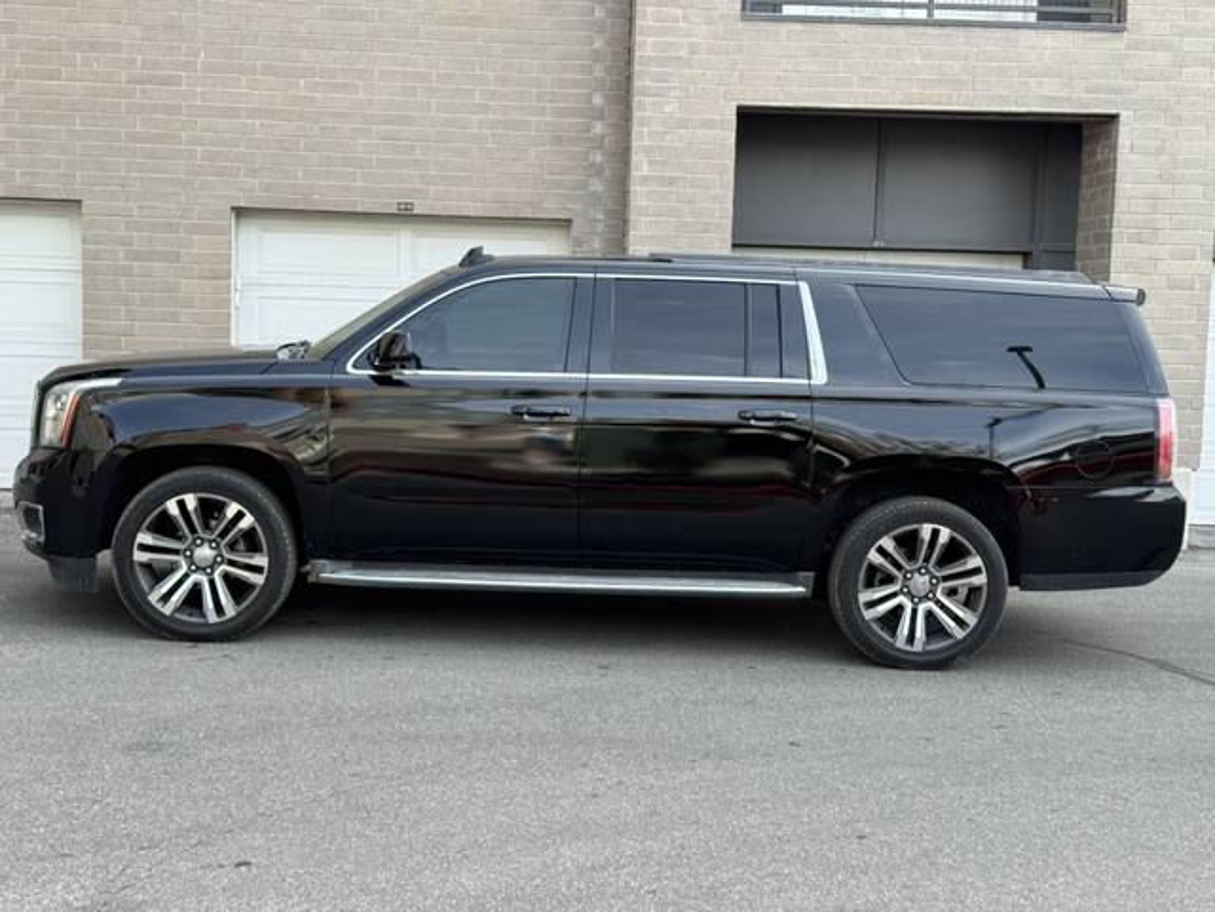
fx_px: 1685
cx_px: 608
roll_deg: -2.8
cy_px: 456
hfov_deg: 39.7
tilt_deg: -3.3
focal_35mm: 48
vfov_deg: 30.3
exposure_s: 1/503
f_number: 1.78
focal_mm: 6.76
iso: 64
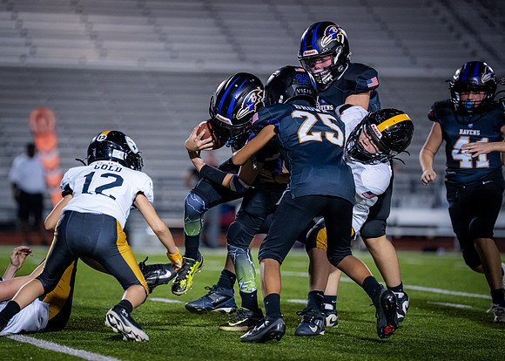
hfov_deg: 8.8
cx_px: 198
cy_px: 158
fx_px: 3273
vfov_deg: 6.3
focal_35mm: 228
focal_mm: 191
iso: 2500
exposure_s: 1/1000
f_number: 2.8
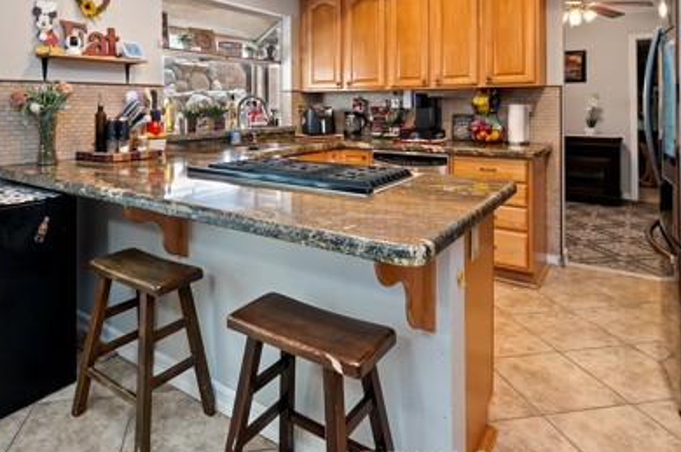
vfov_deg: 52.9
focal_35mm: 23
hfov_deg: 75.7
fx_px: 435
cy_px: 120
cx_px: 290
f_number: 10
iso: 500
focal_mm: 14
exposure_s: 1/6
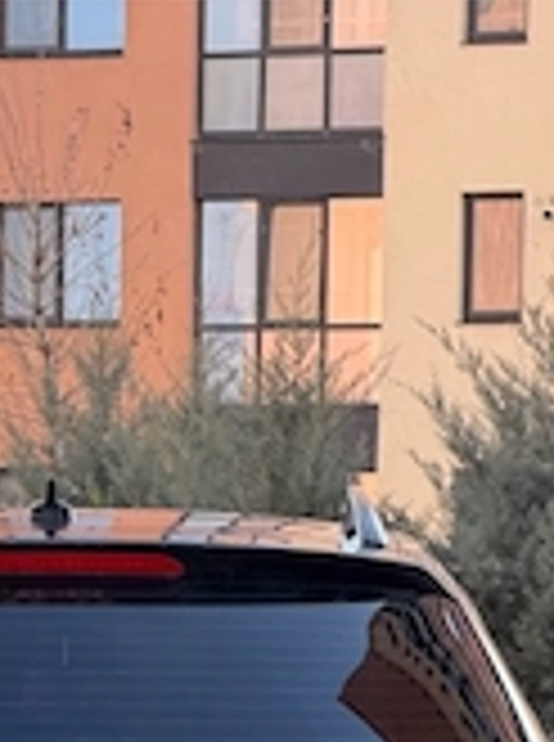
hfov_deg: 6.1
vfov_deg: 8.1
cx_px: 45
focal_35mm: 243
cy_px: 895
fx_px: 5206
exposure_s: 1/157
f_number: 2.8
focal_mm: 16.89
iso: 50
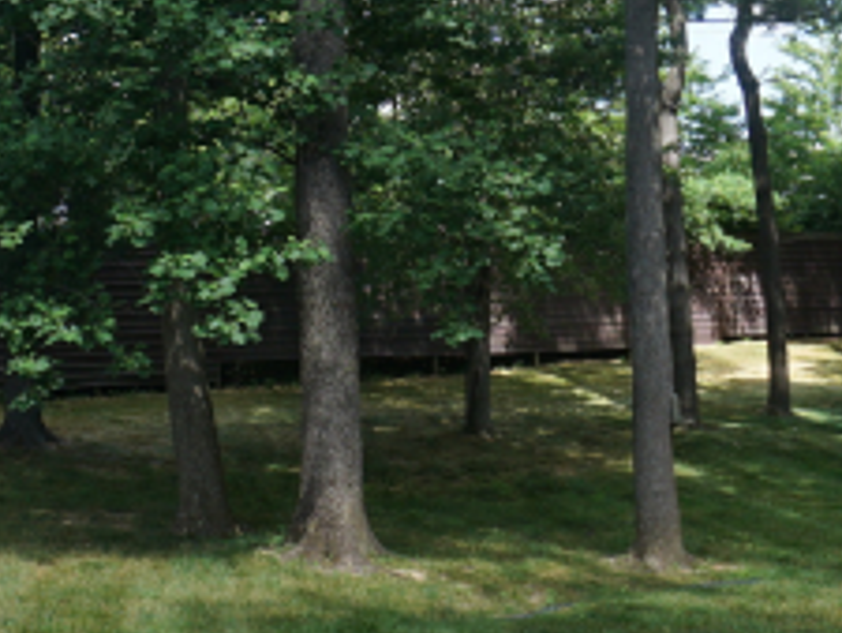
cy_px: 191
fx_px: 1874
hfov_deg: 23.6
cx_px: -112
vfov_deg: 19.1
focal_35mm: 77
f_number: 8
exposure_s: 1/100
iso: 200
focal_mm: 16
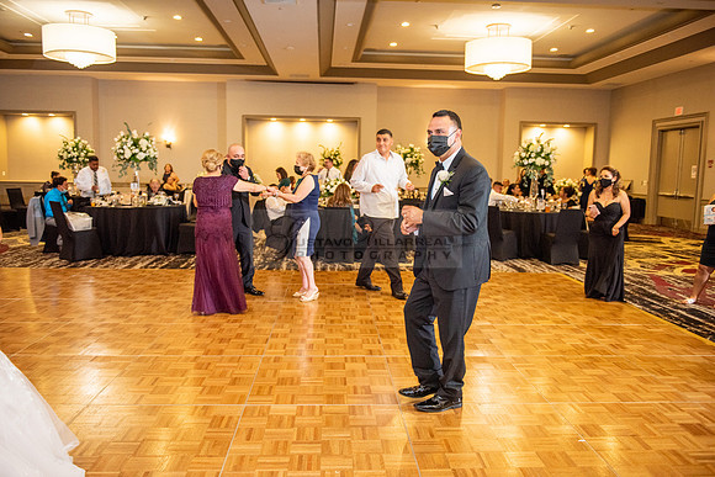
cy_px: 238
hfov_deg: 63.6
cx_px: 358
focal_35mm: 29
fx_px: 576
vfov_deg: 45.0
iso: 1600
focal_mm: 29
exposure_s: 1/160
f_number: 2.8
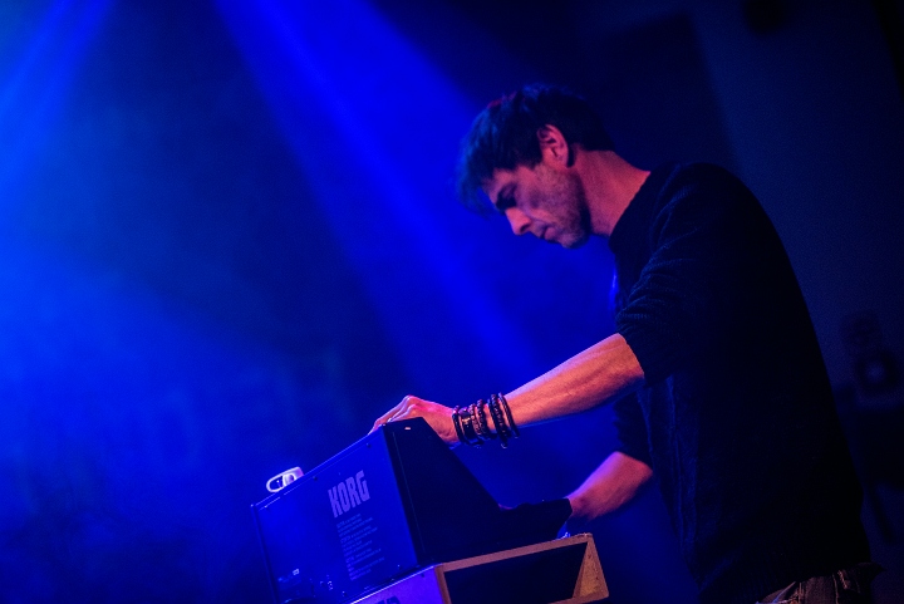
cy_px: 302
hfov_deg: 23.9
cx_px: 452
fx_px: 2136
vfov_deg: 16.1
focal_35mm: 85
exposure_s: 1/100
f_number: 1.4
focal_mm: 85
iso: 1600
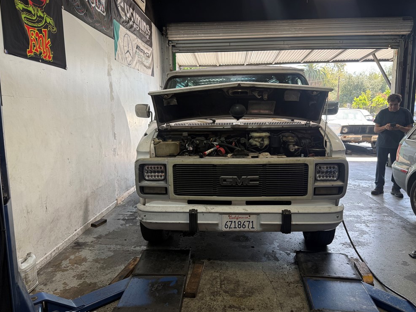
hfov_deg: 69.4
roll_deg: -0.8
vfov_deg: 54.9
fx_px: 300
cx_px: 209
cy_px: 159
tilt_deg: -8.3
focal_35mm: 25
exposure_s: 1/120
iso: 64
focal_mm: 6.76
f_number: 1.78
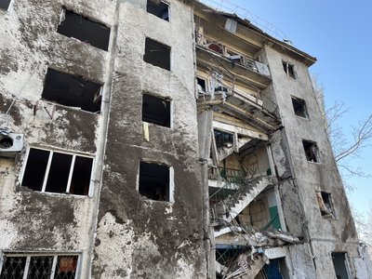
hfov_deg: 67.3
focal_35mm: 26
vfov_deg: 53.1
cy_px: 140
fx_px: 279
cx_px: 186
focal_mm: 4.2
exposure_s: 1/276
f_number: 1.6
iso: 32
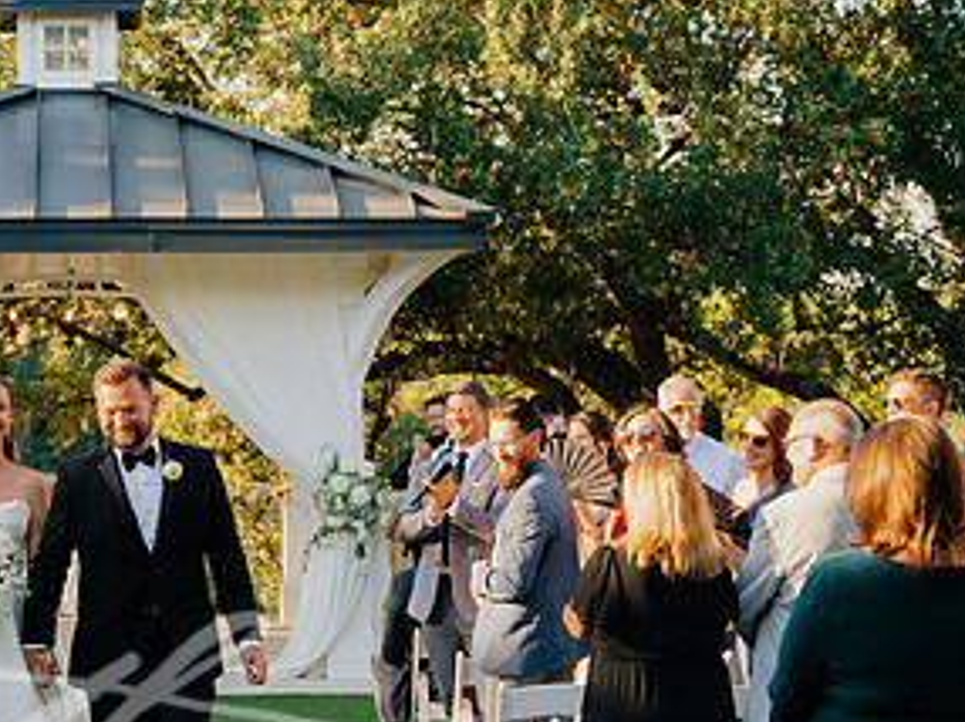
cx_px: 91
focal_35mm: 93
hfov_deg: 20.7
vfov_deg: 15.9
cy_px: 420
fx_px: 2590
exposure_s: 1/1600
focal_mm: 46
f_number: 4
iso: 400
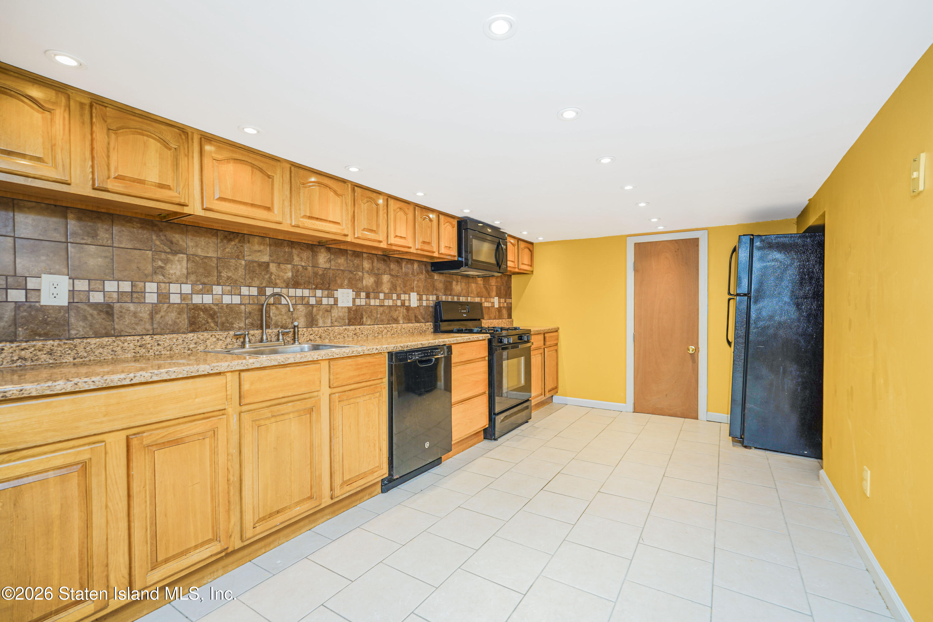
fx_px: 415
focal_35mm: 16
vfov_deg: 73.7
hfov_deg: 96.7
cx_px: 466
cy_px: 311
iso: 64
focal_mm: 16
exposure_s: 1/13
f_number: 4
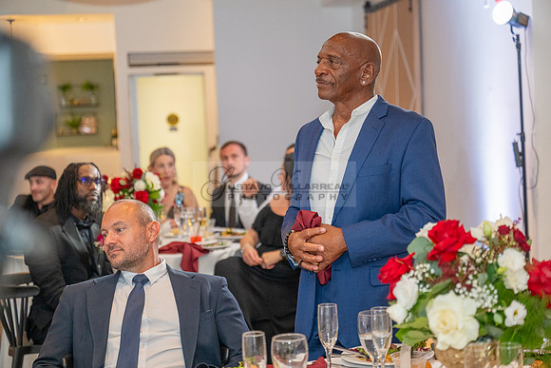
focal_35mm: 70
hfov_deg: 28.8
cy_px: 184
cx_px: 276
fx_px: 1072
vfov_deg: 19.5
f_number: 2.8
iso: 2000
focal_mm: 70
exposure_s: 1/200
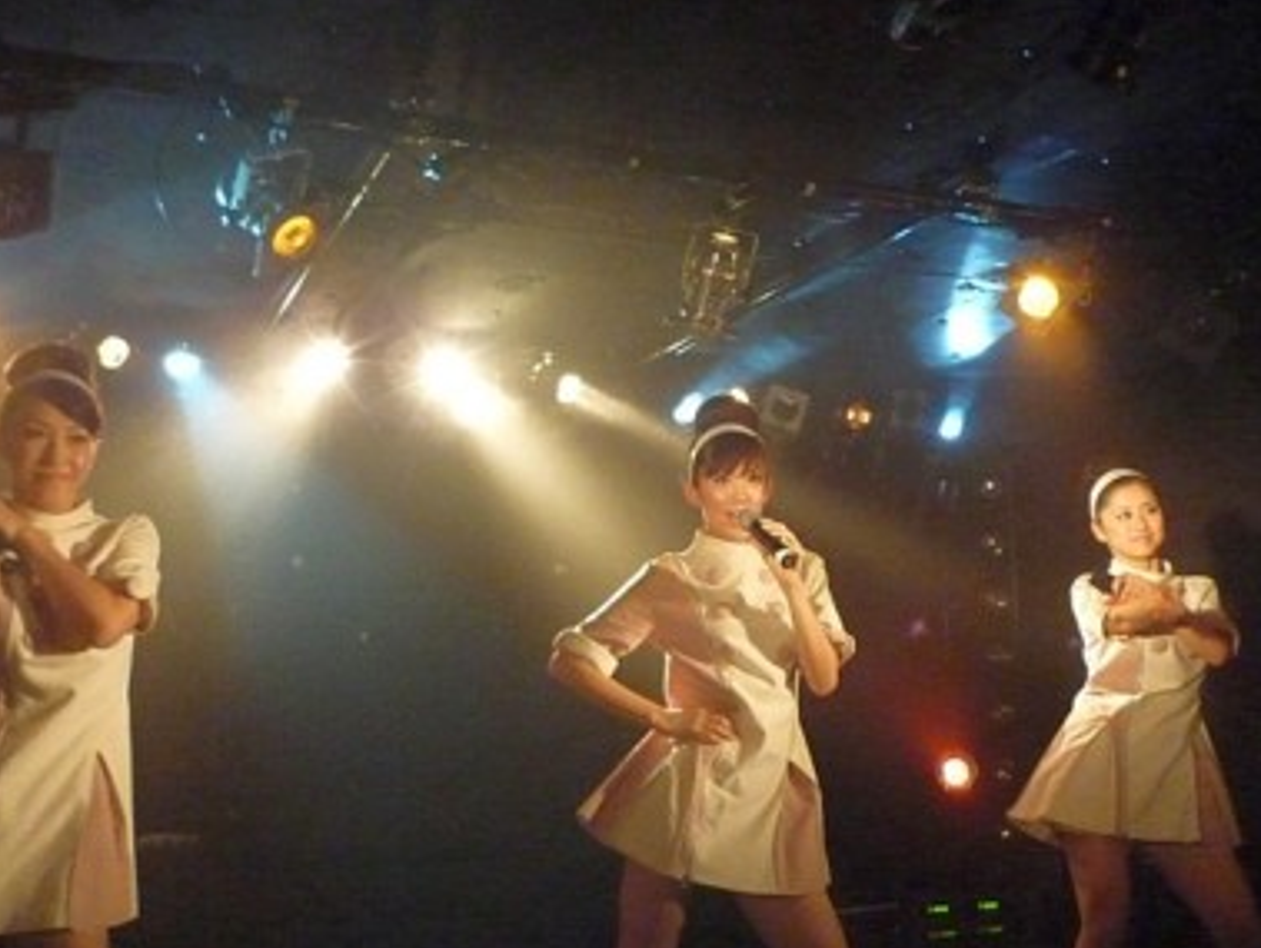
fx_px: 1386
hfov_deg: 48.9
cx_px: 632
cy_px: 499
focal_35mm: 38
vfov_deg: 37.8
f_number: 2.8
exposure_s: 1/60
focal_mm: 4.4
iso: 800
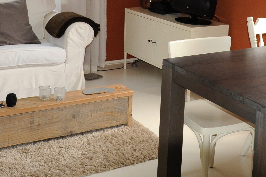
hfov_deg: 29.8
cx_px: 188
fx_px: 495
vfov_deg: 19.1
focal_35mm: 67
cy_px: -40
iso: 800
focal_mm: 24
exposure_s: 1/250
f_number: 6.3
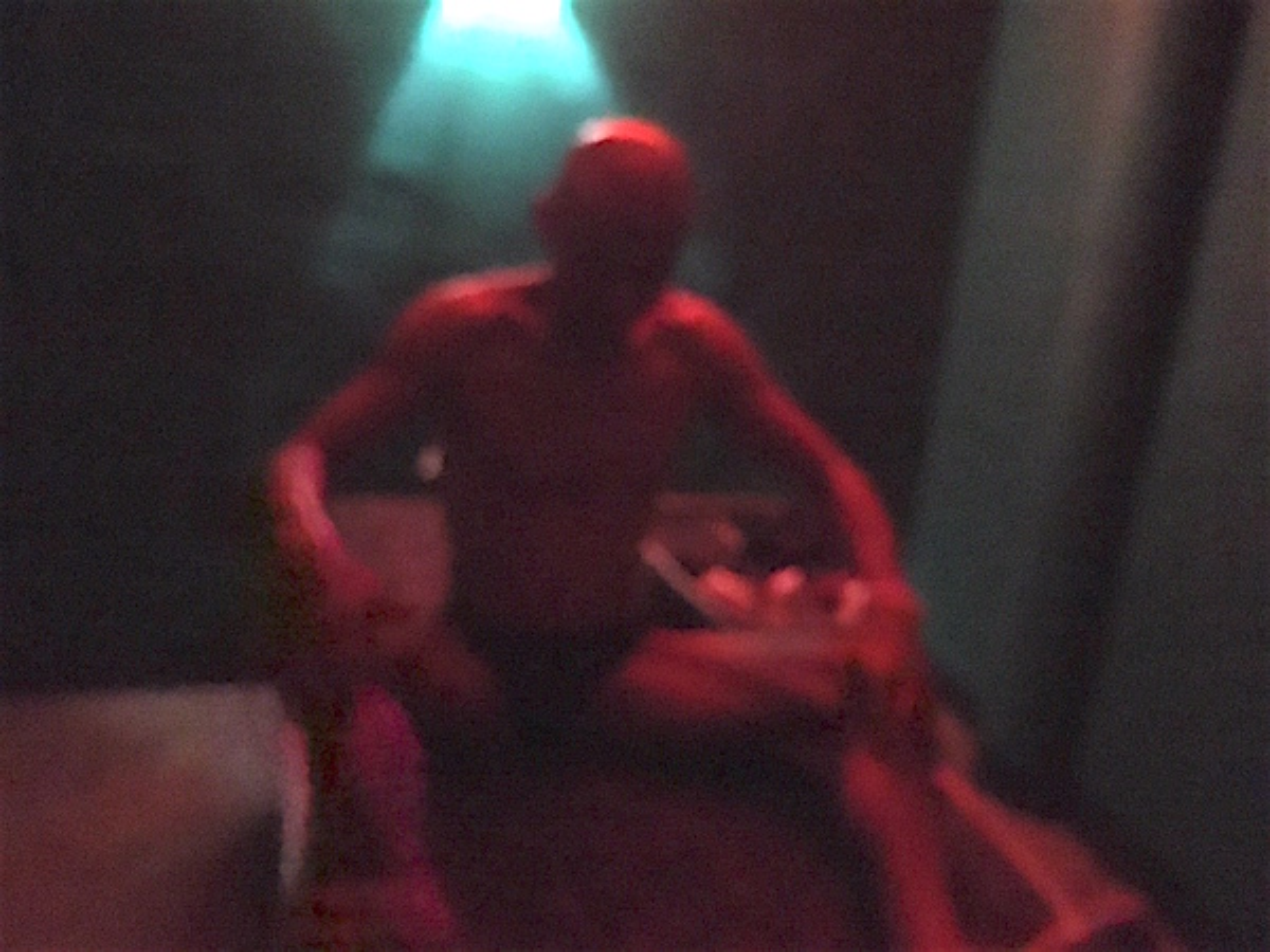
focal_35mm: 29
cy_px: 476
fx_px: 1064
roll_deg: -5.8
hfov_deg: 61.7
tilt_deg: -17.8
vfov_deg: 48.2
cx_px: 635
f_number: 2.2
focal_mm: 4.15
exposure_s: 1/17
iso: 2000
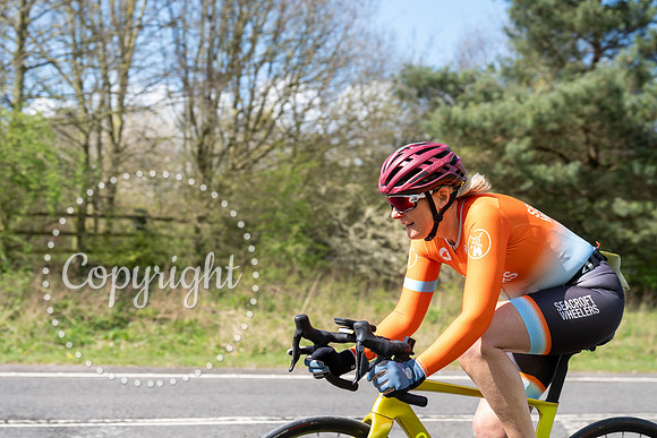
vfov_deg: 19.5
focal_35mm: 70
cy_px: 219
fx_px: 1278
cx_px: 328
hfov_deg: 28.8
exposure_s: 1/1000
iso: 400
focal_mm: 70
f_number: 5
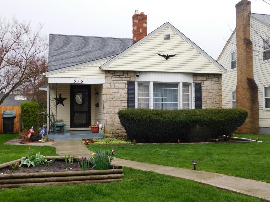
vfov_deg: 36.0
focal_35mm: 40
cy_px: 101
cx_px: 135
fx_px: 312
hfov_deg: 46.8
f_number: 3.6
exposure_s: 1/125
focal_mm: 7.1
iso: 125
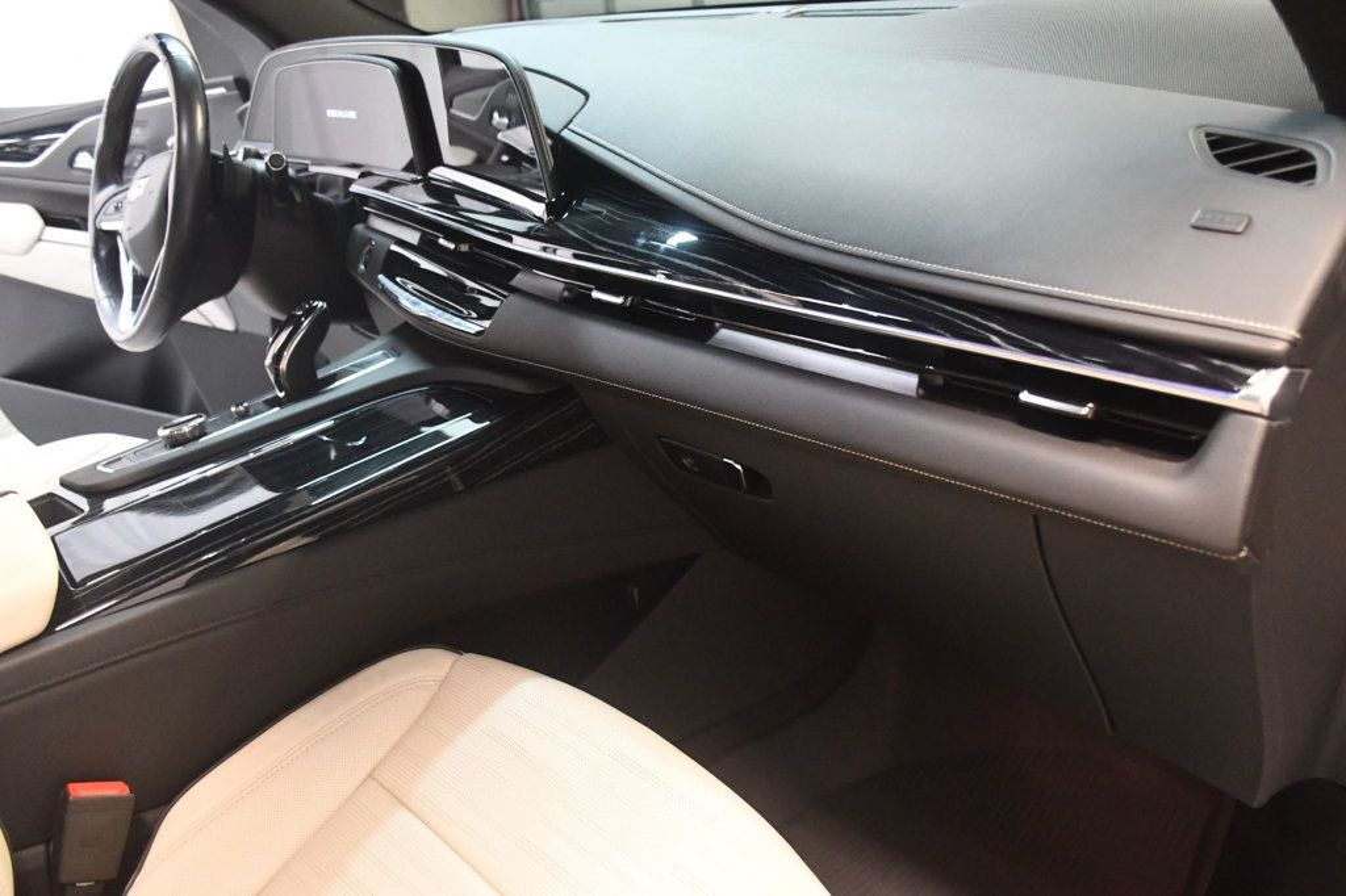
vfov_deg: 39.9
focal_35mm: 33
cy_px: 448
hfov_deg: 57.2
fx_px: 1233
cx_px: 673
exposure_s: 1/60
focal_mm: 22
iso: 5600
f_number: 3.5
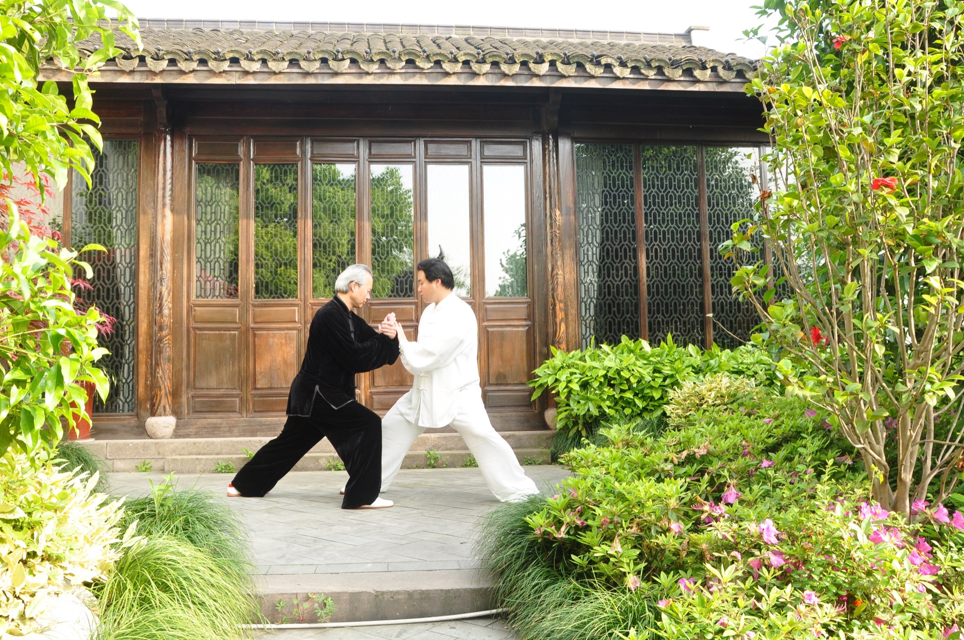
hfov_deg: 56.5
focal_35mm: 34
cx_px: 484
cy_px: 301
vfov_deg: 39.3
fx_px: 897
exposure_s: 1/30
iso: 400
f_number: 10
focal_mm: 21
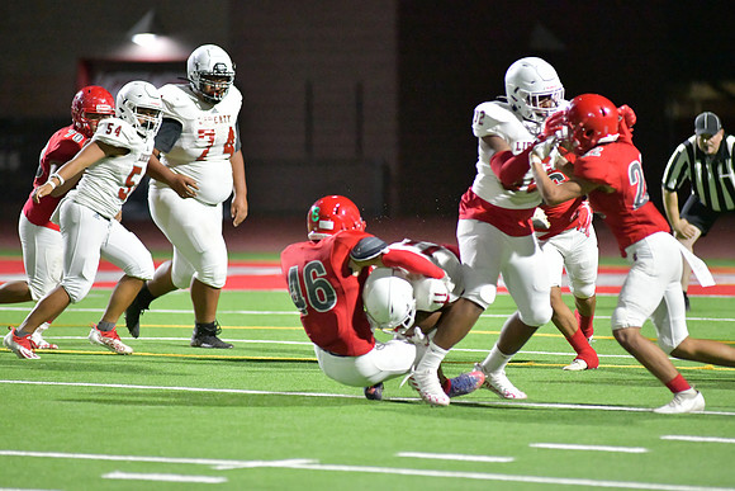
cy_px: 246
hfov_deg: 6.9
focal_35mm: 300
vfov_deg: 4.6
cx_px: 368
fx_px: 6126
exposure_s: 1/1250
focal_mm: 300
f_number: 4
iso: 16000
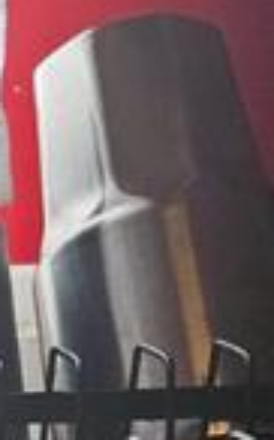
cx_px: -915
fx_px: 2155
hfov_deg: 5.9
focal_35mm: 180
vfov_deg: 11.1
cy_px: 693
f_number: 1.8
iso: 50
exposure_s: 1/180
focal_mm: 5.4
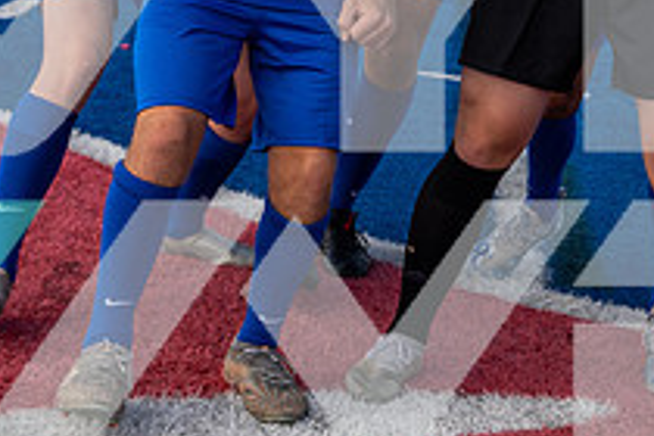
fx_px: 2107
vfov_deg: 11.7
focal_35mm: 116
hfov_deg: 17.5
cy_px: 4
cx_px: 535
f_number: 5
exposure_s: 1/1600
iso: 250
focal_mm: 41
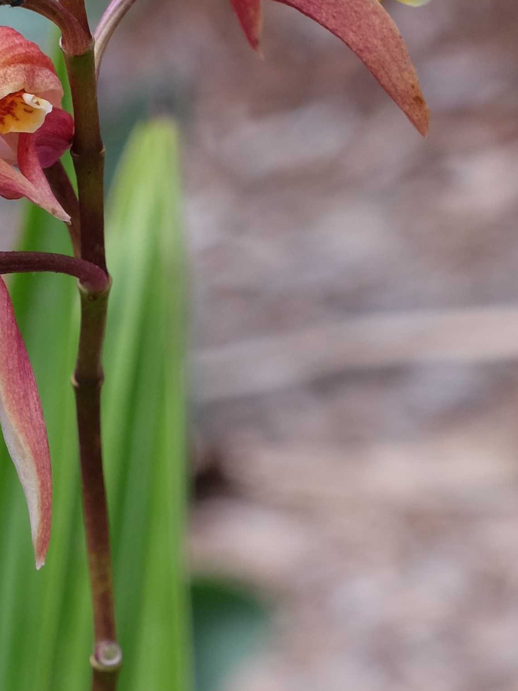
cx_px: 23
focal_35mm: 271
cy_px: 285
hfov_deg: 5.5
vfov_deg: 7.3
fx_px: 5409
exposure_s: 1/60
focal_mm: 58.9
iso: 640
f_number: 11
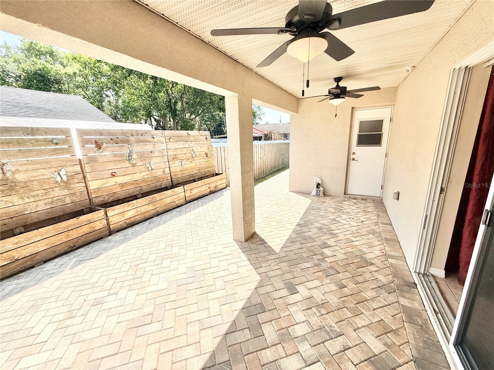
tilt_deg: -13.5
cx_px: 247
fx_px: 200
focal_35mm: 14
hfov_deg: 102.1
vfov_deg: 85.7
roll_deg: +1.9
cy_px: 185
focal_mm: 2.22
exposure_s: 1/1698
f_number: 2.2
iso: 50
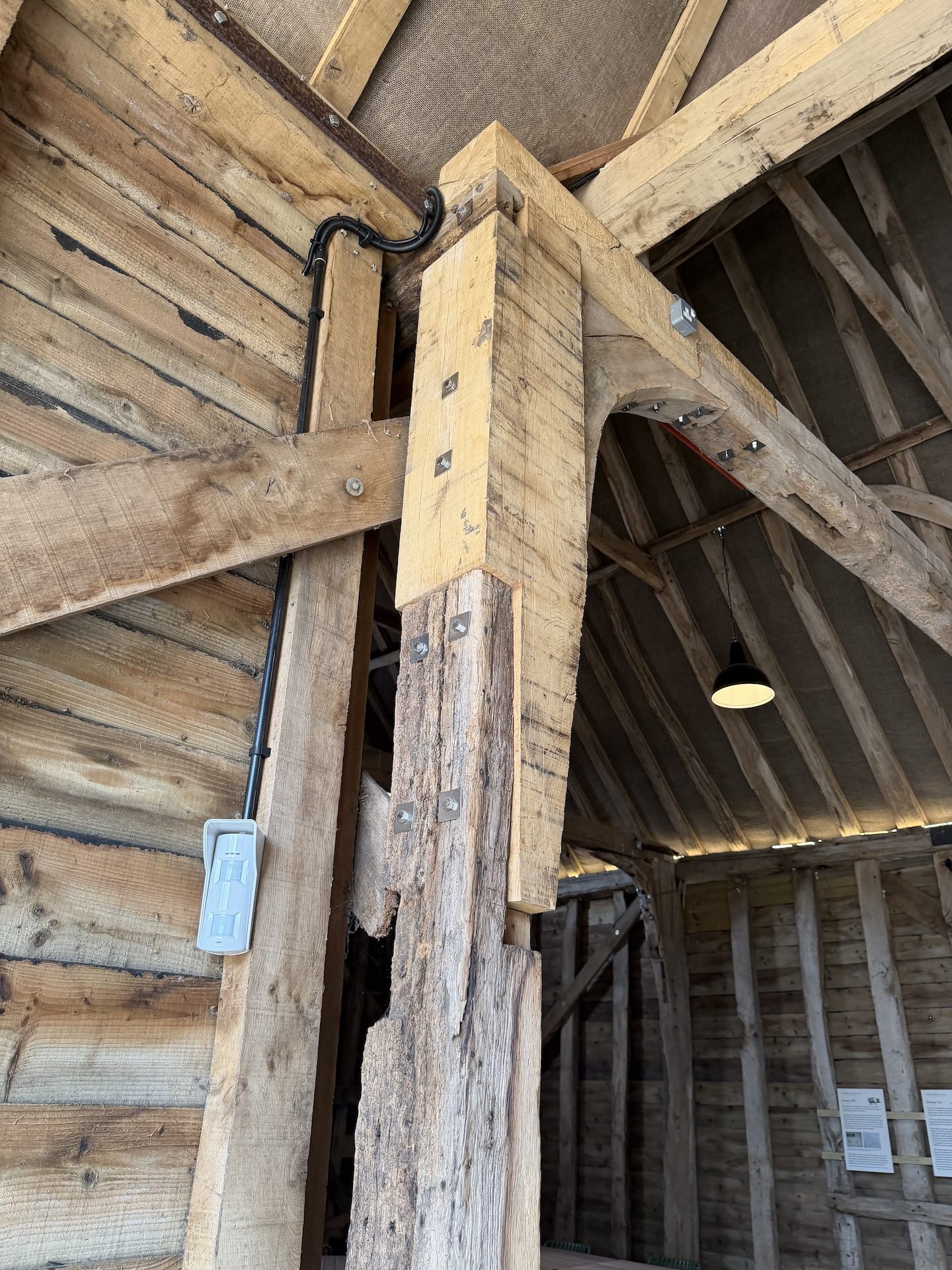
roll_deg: -0.5
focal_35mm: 24
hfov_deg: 56.8
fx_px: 880
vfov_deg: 71.6
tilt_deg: +27.2
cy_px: 635
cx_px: 476
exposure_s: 1/121
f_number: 1.78
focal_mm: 6.76
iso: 200
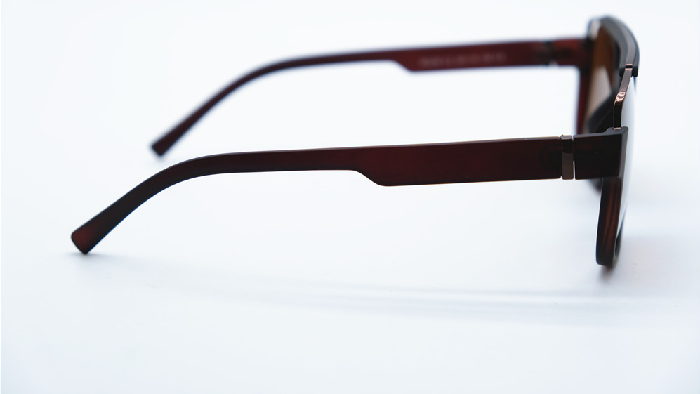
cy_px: 176
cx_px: 350
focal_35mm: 83
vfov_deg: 14.6
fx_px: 1541
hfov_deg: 25.6
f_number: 5
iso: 160
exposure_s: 1/210
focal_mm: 52.7
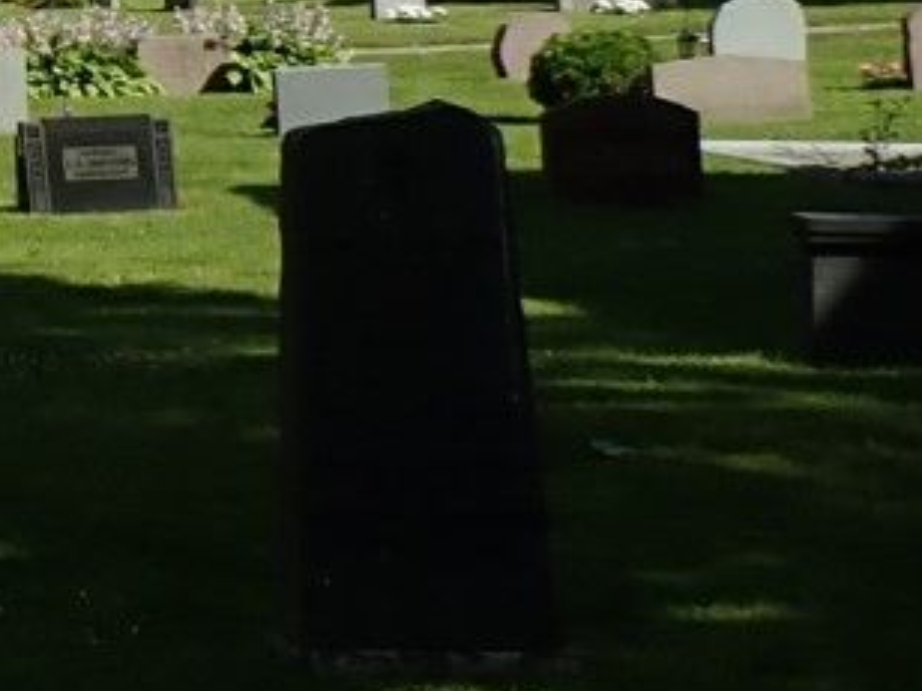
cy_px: -215
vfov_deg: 12.3
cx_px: -1105
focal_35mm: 117
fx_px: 3116
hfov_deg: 13.5
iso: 100
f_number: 8
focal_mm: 4.5
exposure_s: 1/200
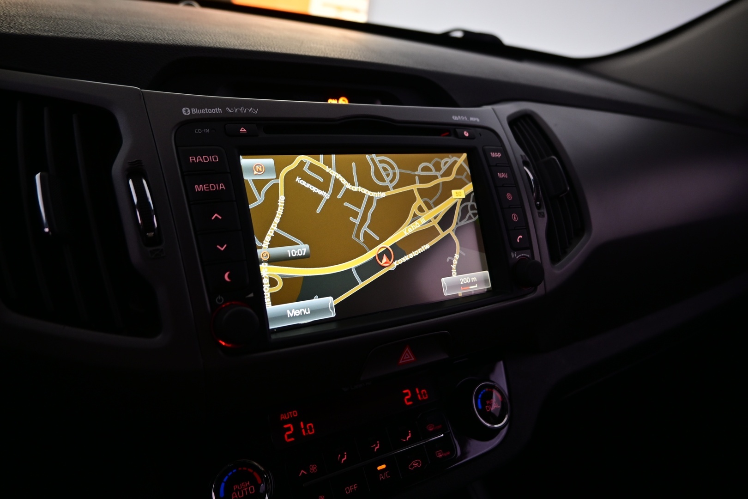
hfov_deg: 73.7
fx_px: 499
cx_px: 374
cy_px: 250
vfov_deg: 53.1
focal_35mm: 24
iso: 450
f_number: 3.5
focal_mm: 16
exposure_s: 1/25
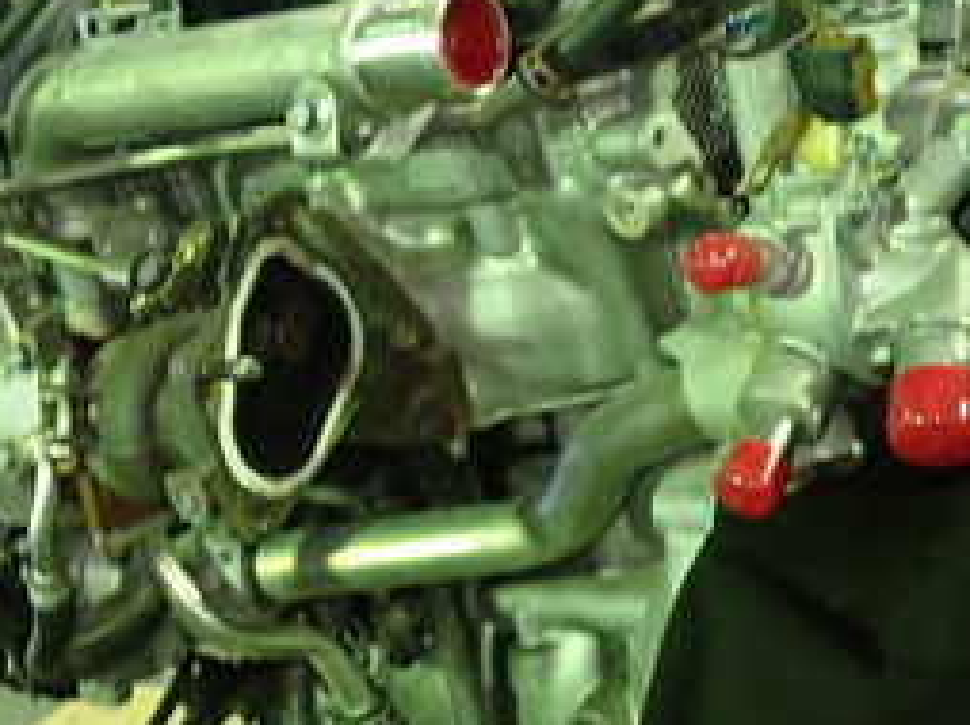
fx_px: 1988
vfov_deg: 20.7
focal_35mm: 71
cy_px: 347
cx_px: 466
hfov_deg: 27.4
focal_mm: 5.4
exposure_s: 1/25
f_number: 2.3
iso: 800
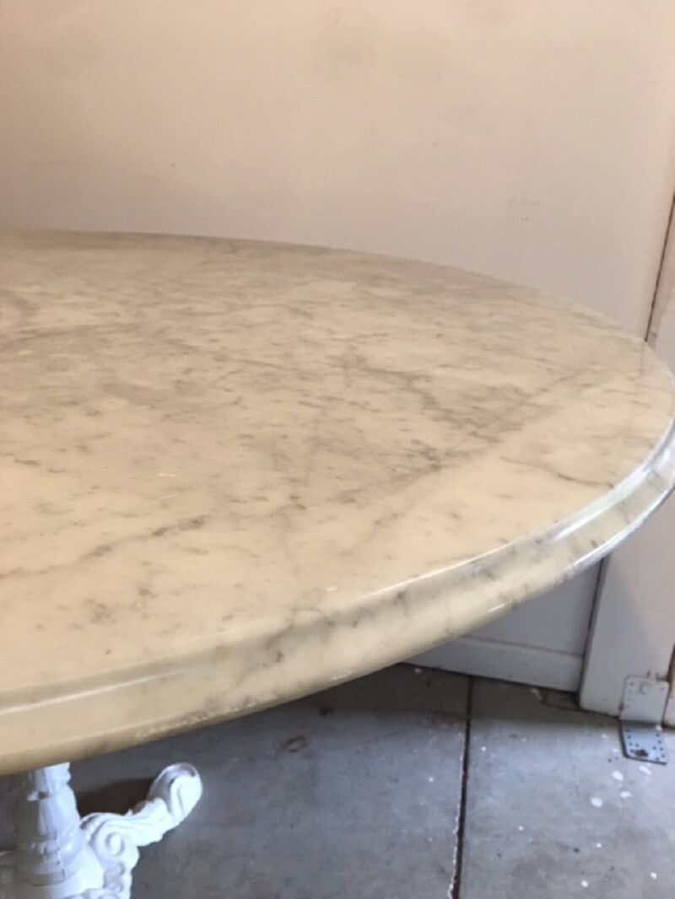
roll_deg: -4.7
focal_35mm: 29
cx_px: 338
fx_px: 754
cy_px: 450
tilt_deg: -21.4
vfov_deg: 61.6
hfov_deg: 48.2
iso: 50
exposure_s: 1/17
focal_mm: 4.15
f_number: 2.2
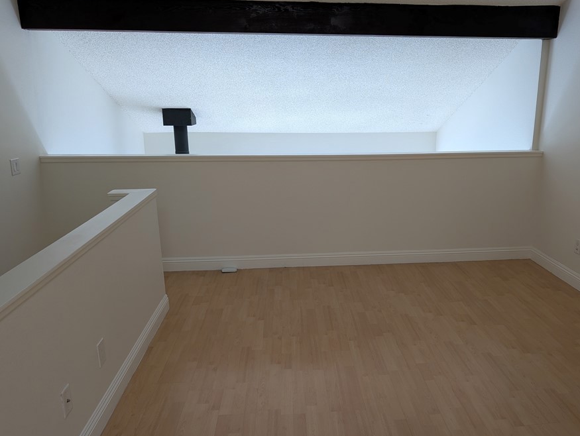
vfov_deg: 49.8
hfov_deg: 63.2
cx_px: 328
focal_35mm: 28
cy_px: 223
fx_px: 470
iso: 114
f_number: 1.68
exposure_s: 1/125
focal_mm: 6.9
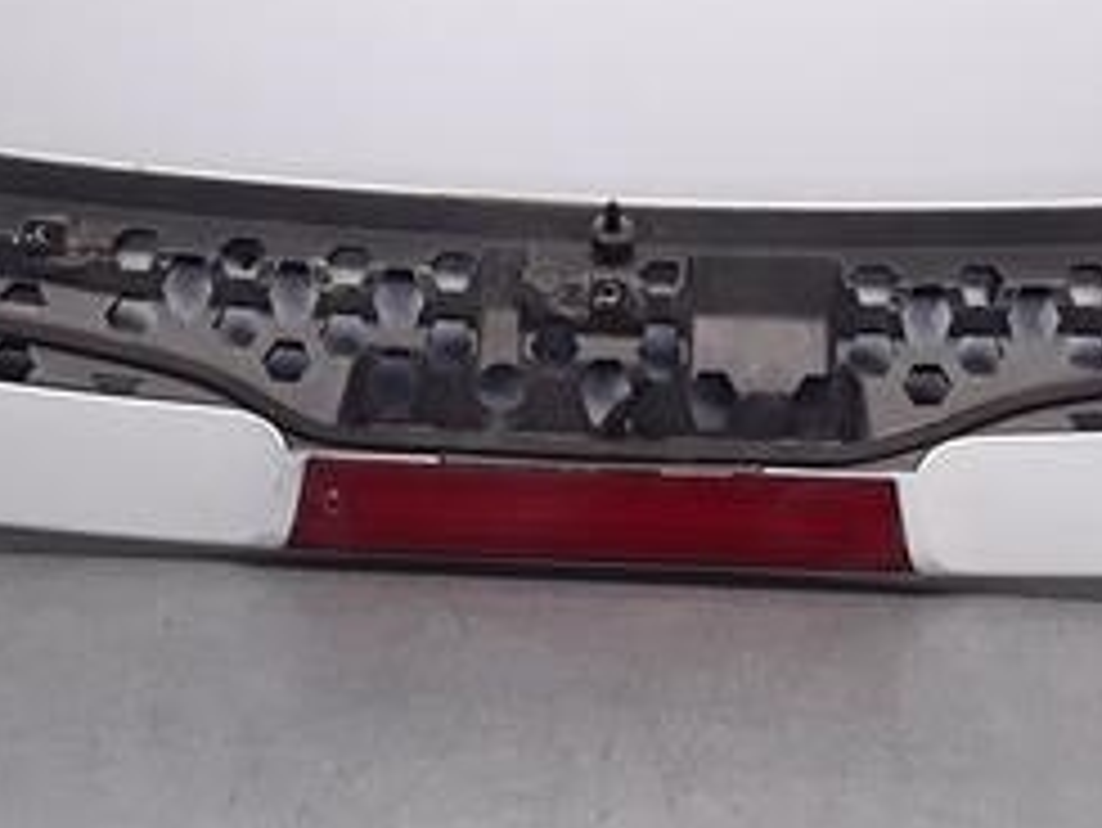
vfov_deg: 19.9
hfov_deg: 26.6
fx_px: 2325
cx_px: 625
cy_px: 112
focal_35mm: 73
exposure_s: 1/172
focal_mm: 2.91
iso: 100
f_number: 1.9
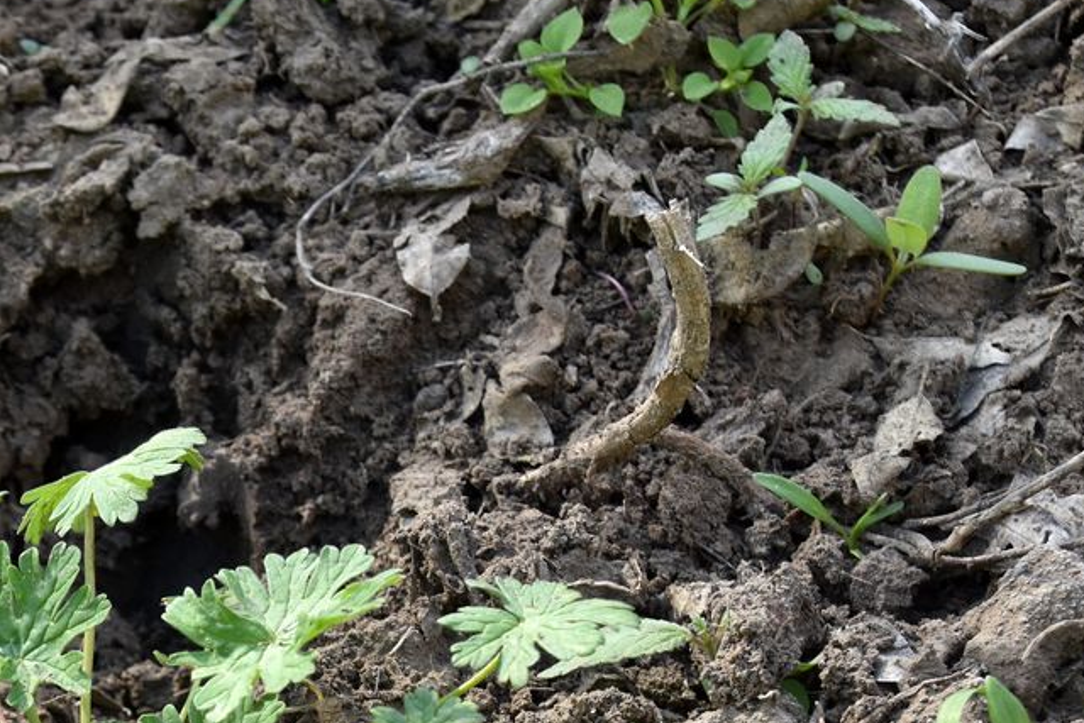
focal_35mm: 95
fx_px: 2864
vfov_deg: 14.2
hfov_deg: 20.8
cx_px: 19
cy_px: 710
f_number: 7.1
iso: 250
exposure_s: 1/200
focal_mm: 29
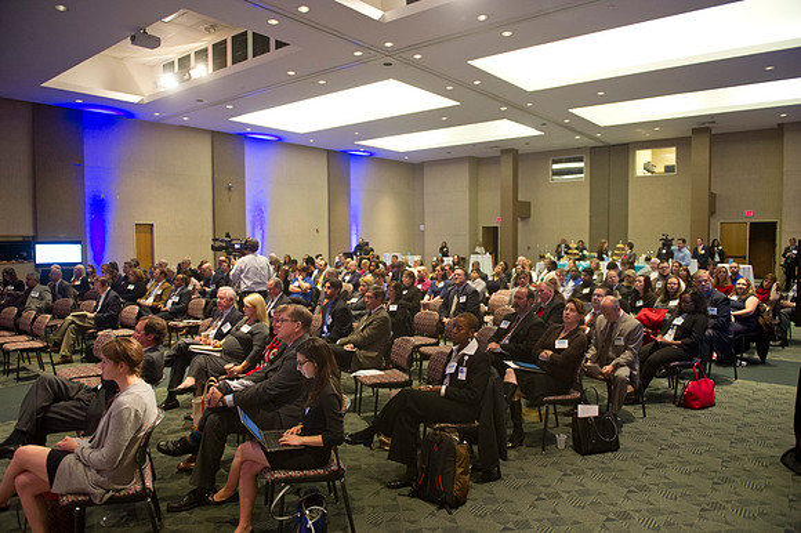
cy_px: 266
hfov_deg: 73.8
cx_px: 400
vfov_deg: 53.1
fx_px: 534
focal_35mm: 24
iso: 2500
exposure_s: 1/100
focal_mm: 24
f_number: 2.8
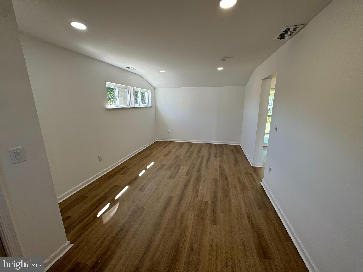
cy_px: 136
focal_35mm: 14
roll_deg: +0.5
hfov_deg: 102.1
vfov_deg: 85.7
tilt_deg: -11.8
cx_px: 182
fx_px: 147
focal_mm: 2.22
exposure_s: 1/128
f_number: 2.2
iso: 40
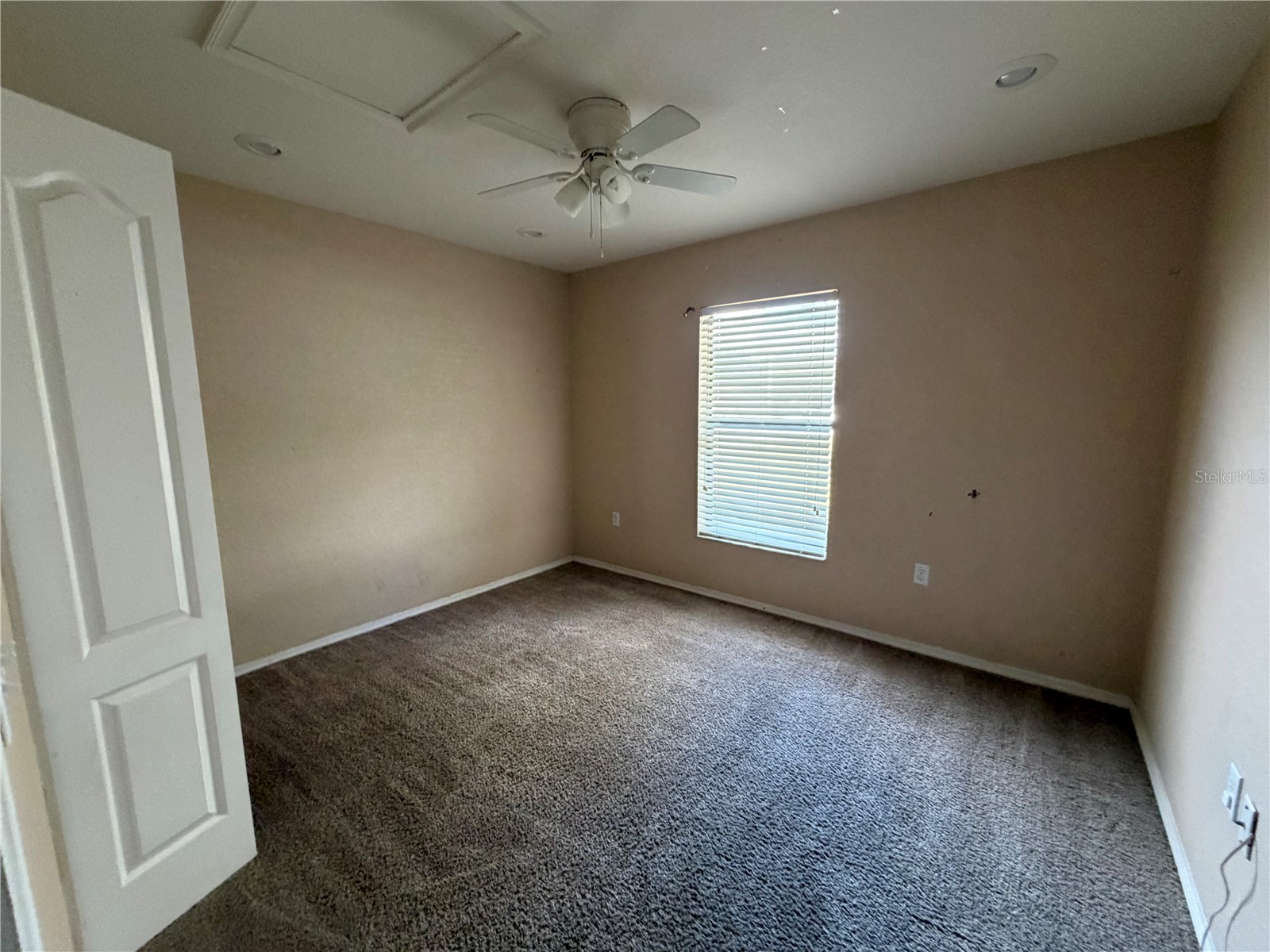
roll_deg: +2.2
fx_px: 514
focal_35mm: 14
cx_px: 635
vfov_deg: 85.7
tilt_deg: -6.9
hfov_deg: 102.1
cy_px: 476
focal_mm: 2.22
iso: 400
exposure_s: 1/60
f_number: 2.2
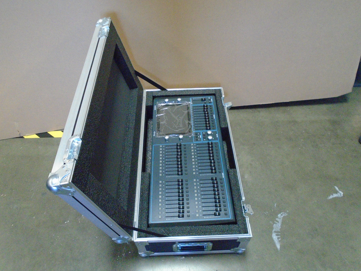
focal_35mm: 26
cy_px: 136
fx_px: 271
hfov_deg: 67.3
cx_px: 180
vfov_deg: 53.1
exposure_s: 1/100
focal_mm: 4.6
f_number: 3.2
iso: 800
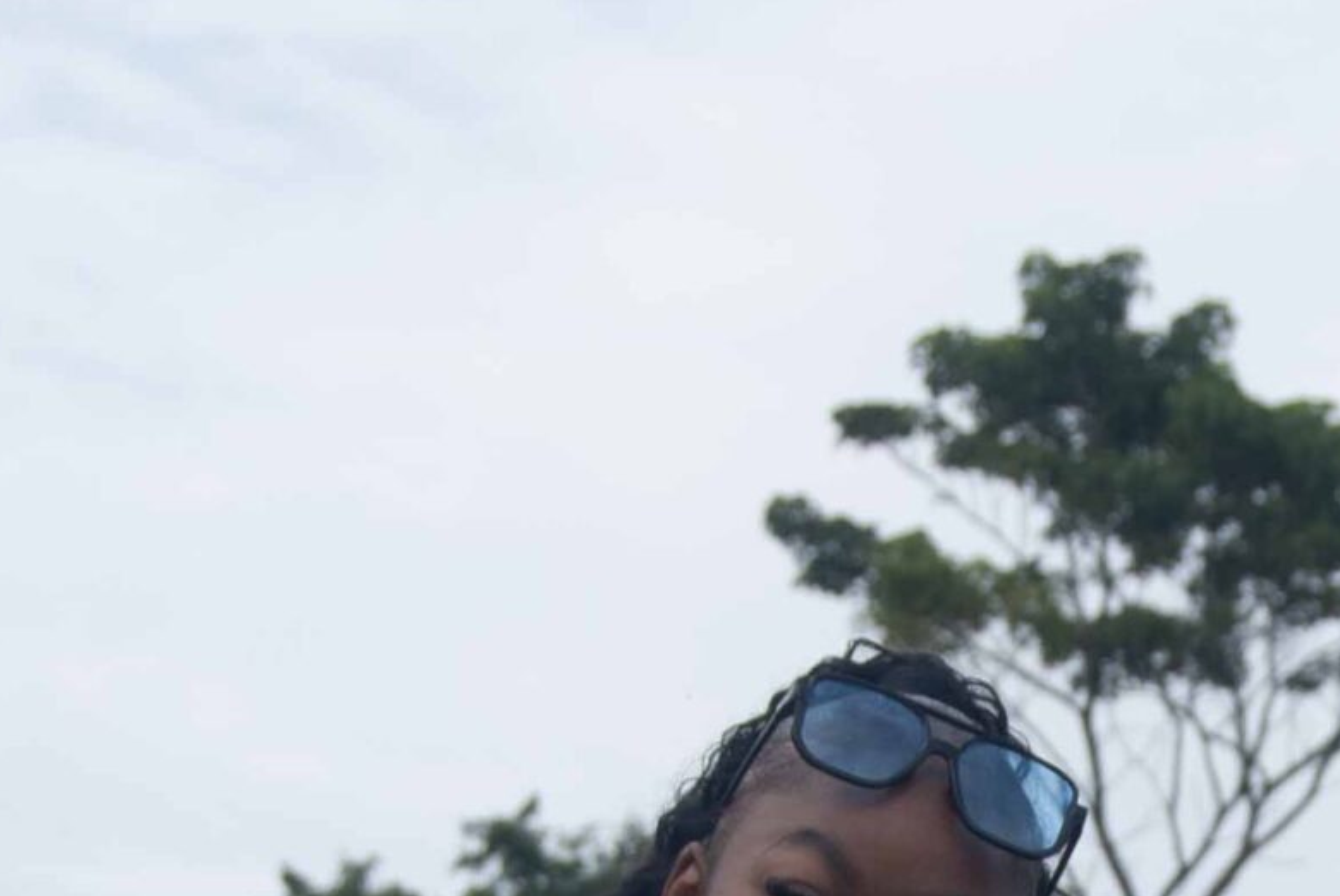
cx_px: 1383
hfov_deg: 10.3
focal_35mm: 197
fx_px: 7341
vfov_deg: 6.9
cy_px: 1437
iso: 100
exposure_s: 1/250
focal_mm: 40
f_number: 8
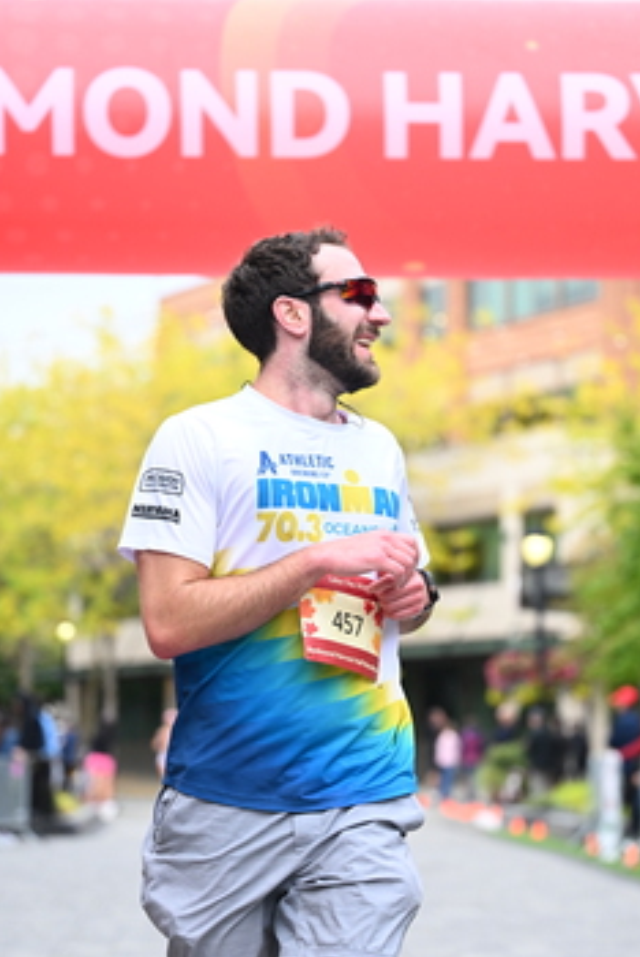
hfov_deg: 11.3
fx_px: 3220
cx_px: 412
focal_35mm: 121
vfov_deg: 16.9
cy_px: 487
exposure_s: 1/2000
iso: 1000
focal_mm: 77
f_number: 2.8
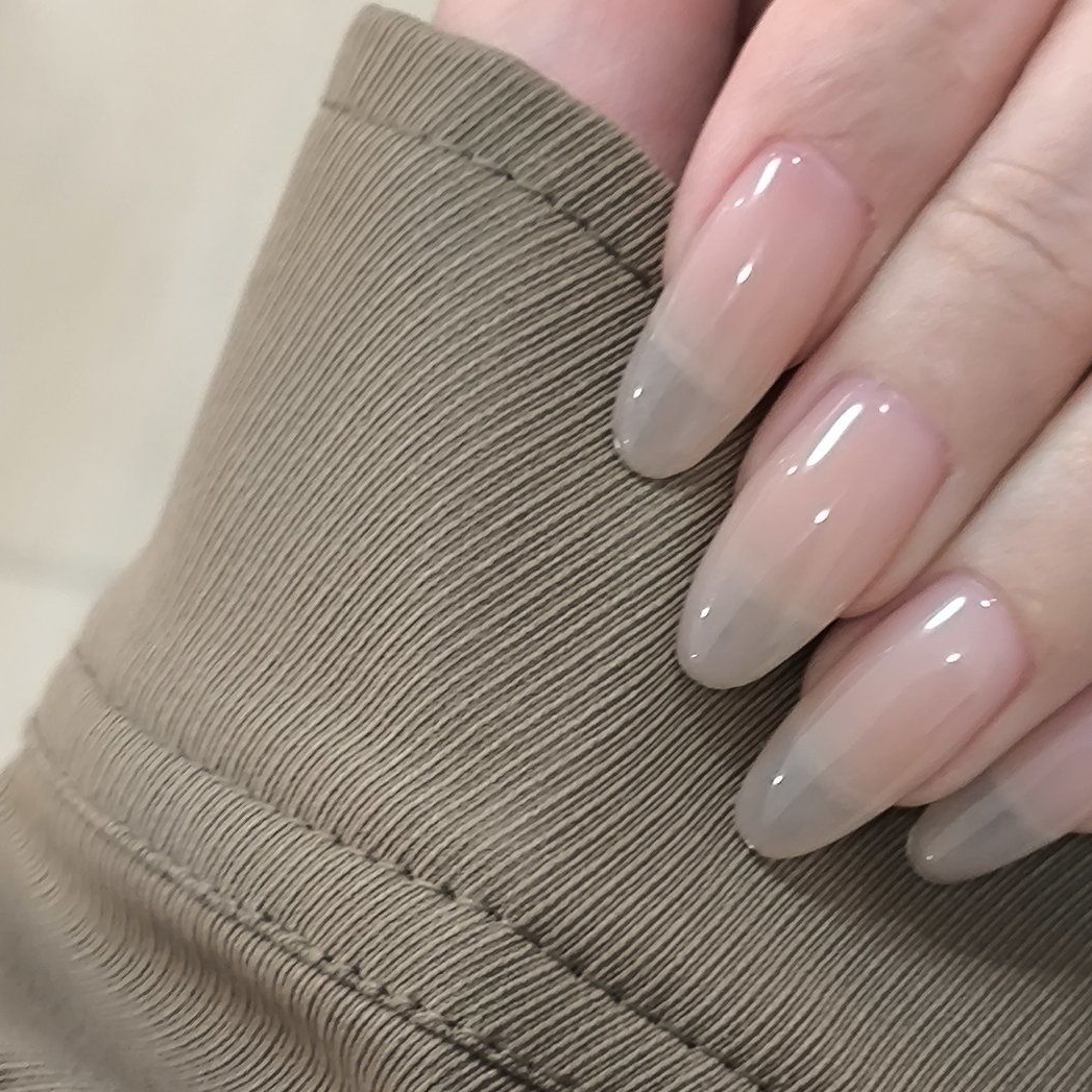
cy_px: 565
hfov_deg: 16.4
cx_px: 791
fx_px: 3783
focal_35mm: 106
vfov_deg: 16.4
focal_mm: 5.35
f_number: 1.7
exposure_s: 1/50.3
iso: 250
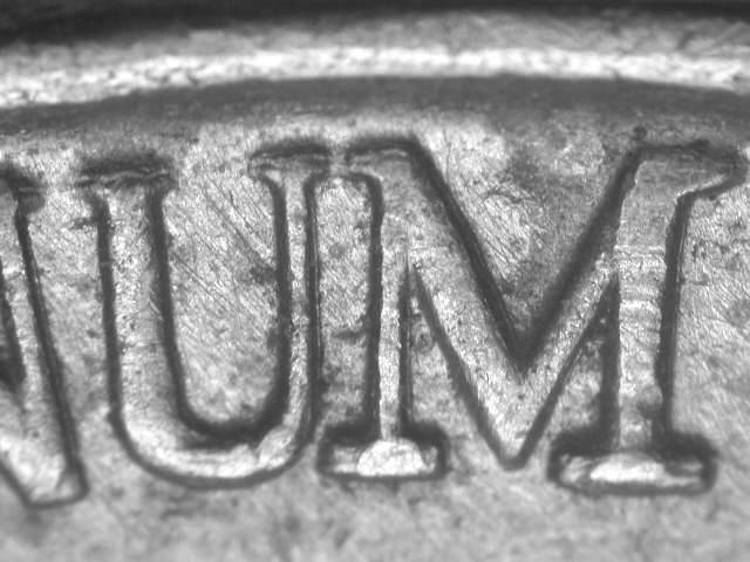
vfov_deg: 10.8
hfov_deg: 14.4
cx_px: 375
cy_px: 281
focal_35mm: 137
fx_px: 2968
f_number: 4.7
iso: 100
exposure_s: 1/15.3
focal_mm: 28.4
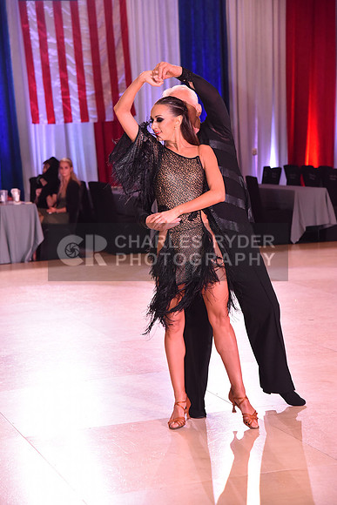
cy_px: 252
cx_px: 168
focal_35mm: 86
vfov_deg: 23.6
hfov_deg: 15.9
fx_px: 1207
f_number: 5.6
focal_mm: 86
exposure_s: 1/320
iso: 2500
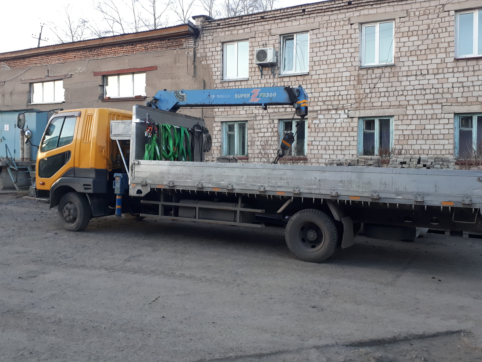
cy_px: 162
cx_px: 254
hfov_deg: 59.9
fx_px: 418
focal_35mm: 30
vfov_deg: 46.7
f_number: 1.9
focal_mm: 3.6
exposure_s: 1/33
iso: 125
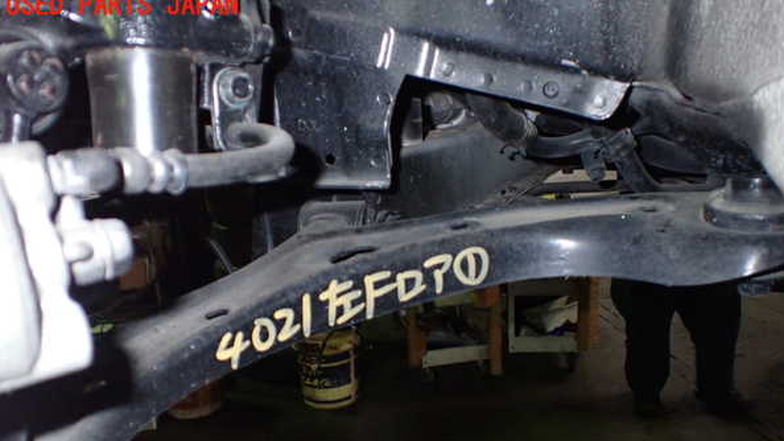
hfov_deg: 59.5
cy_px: 287
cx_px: 395
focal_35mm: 33
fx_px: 686
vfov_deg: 35.3
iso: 800
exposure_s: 1/30
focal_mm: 5.4
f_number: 6.3
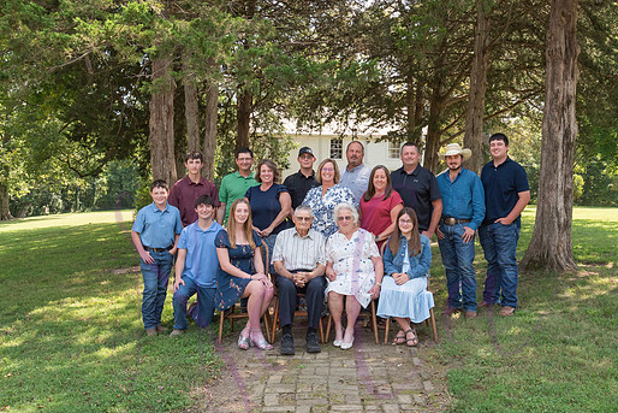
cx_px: 317
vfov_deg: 37.9
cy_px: 209
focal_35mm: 35
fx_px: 601
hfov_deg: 54.4
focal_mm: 31
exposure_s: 1/400
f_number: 10
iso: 500
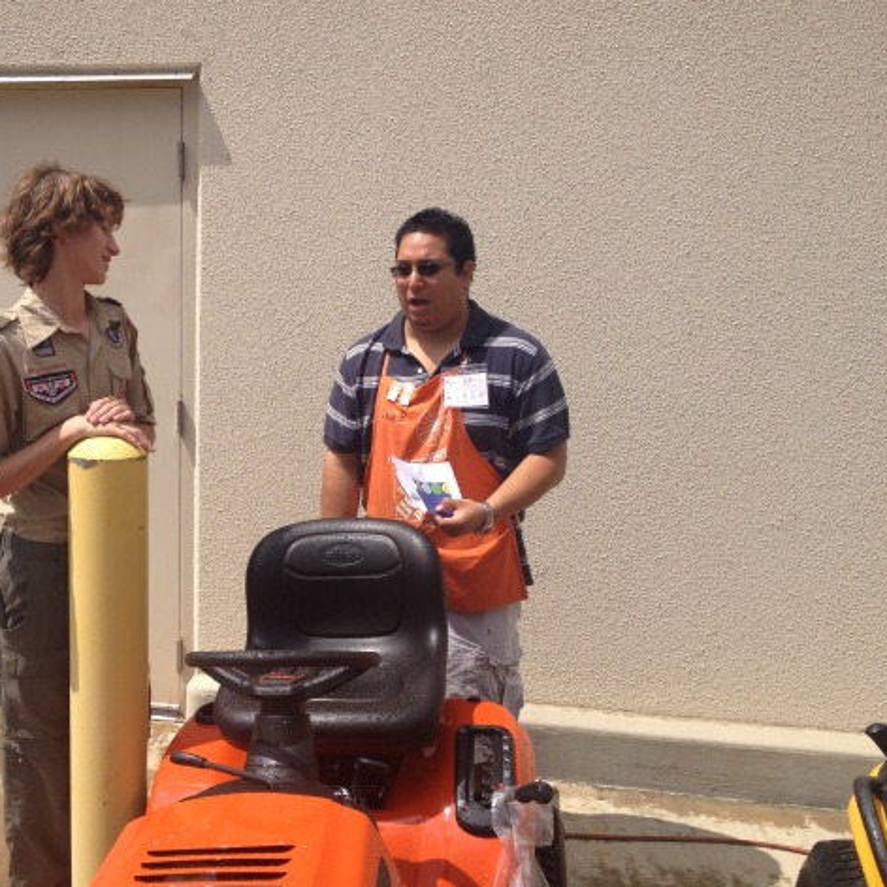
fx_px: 1218
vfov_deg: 40.0
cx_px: 292
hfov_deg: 39.5
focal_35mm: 42
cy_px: 448
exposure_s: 1/2045
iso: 50
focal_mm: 4.28
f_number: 2.4
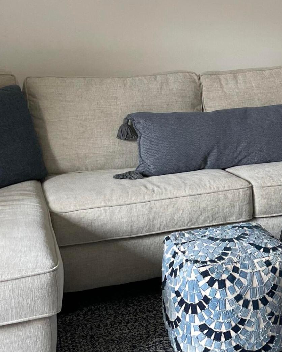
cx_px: 297
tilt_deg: -10.1
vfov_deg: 27.0
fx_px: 730
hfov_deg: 21.0
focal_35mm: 70
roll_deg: +0.6
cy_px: 120
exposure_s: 1/120
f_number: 1.6
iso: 125
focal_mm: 4.2
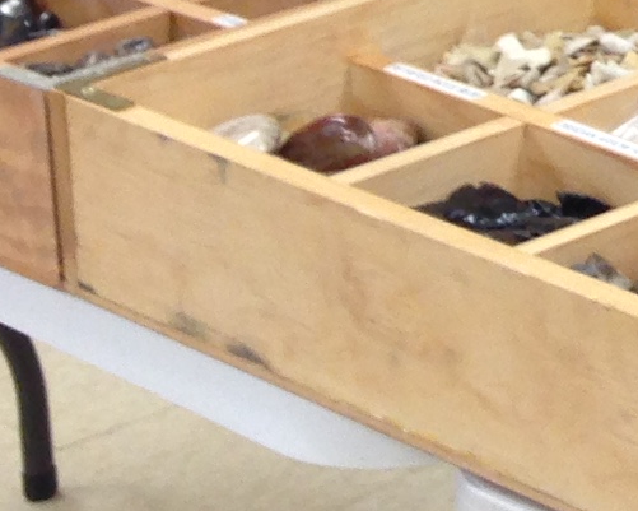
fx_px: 3966
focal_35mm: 210
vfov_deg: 7.0
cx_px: 1559
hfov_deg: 8.4
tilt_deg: -9.2
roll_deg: +1.3
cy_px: -710
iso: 50
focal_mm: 4.12
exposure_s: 1/30
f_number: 2.4
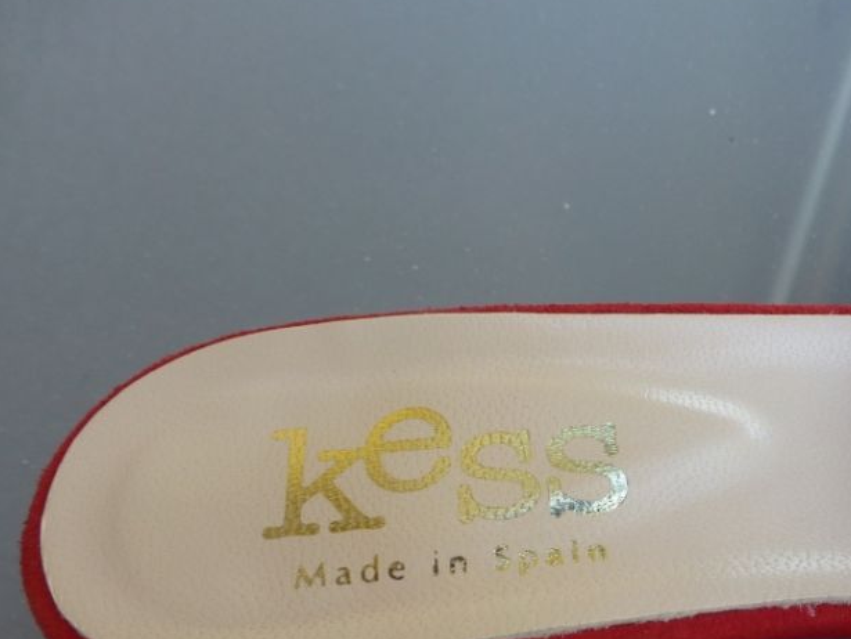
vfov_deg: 35.8
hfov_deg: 46.4
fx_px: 959
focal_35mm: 39
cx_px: 623
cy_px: 499
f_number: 3.3
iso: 100
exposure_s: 1/60
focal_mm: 4.3
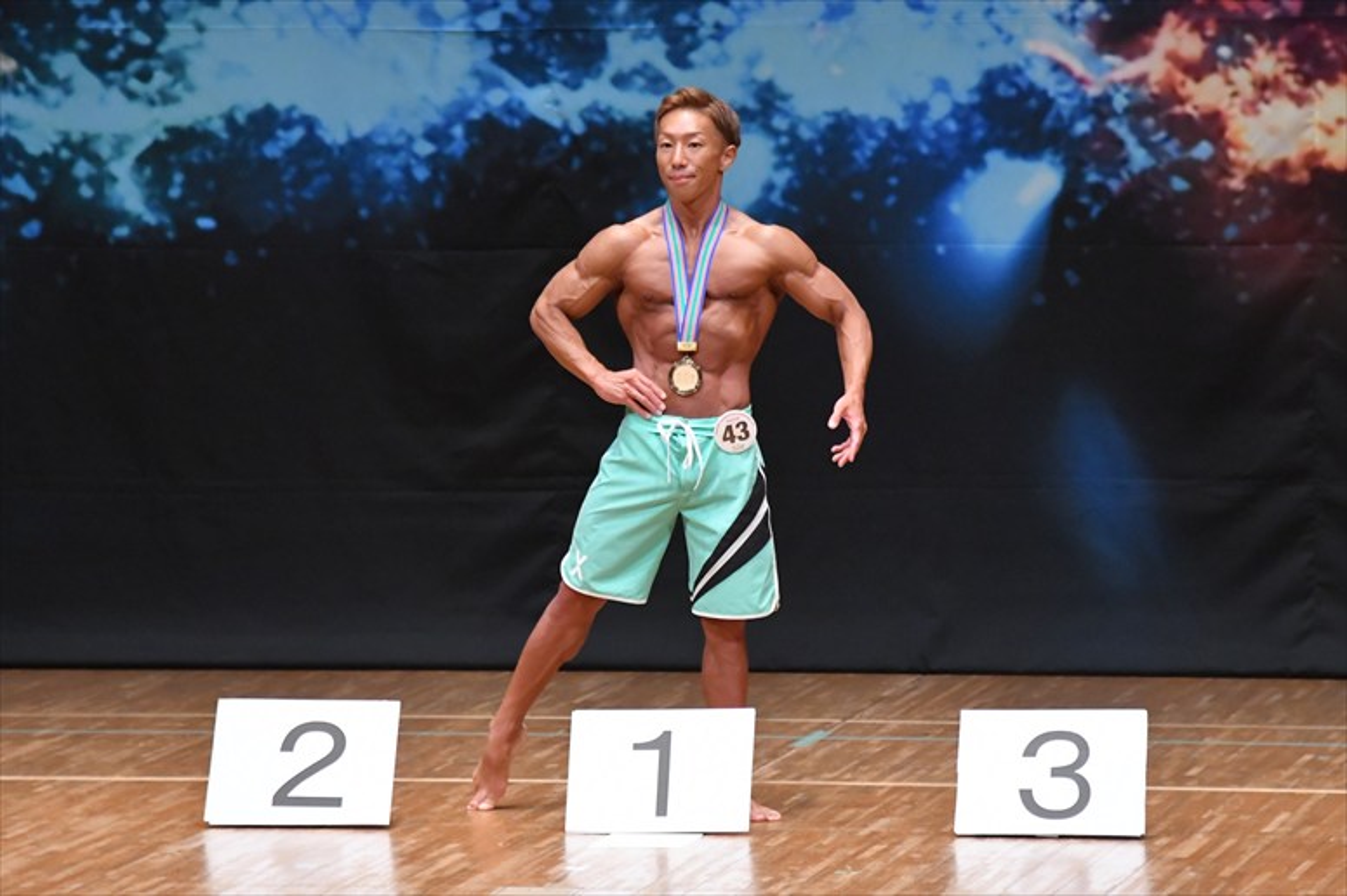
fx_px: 10659
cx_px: 674
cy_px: 448
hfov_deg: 7.2
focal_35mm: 285
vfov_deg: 4.8
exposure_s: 1/400
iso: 6400
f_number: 5.6
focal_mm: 190
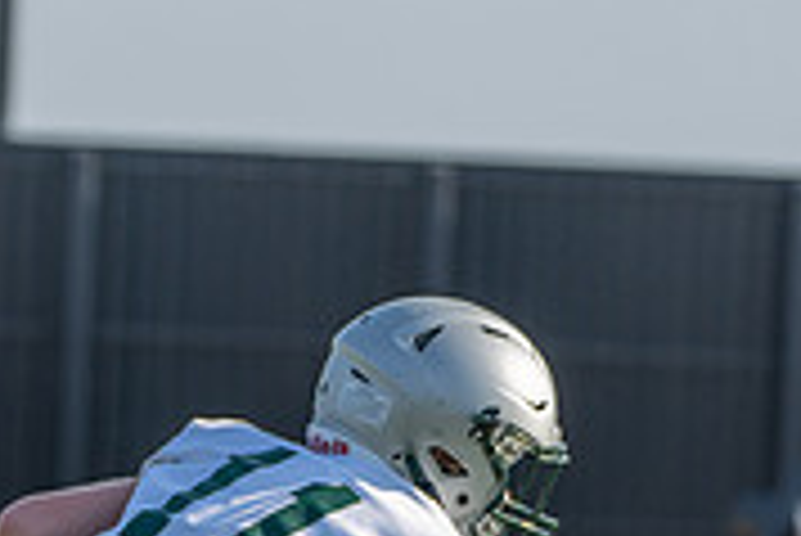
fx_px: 14251
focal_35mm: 640
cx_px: 243
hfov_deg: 3.2
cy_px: 809
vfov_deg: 2.1
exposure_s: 1/1250
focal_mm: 196
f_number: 5.6
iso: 160
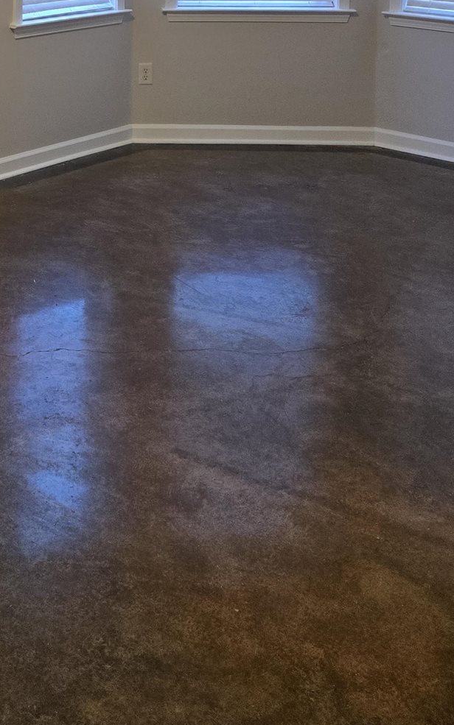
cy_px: -31
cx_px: -12
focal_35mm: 57
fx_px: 1128
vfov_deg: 32.3
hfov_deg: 21.8
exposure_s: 1/120
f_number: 1.8
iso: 250
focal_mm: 5.4
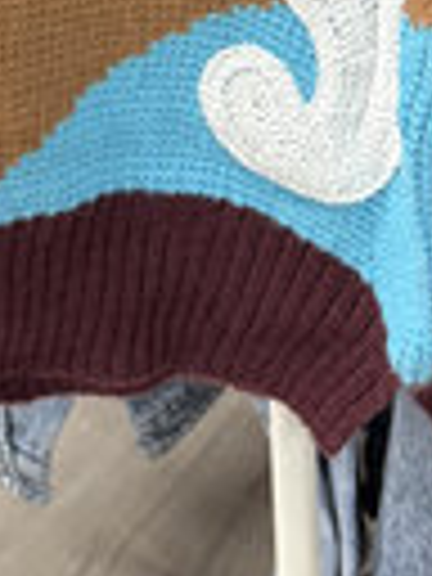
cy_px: -446
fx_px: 2030
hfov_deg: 11.8
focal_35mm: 122
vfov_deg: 14.3
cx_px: -112
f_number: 1.6
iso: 100
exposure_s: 1/50
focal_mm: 5.96
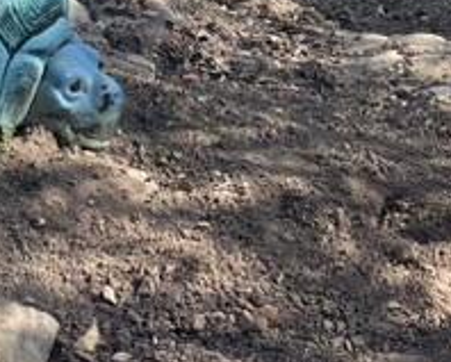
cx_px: 460
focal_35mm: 131
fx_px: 1751
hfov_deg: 14.4
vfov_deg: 11.1
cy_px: -253
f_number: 1.6
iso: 32
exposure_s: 1/796
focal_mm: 4.2
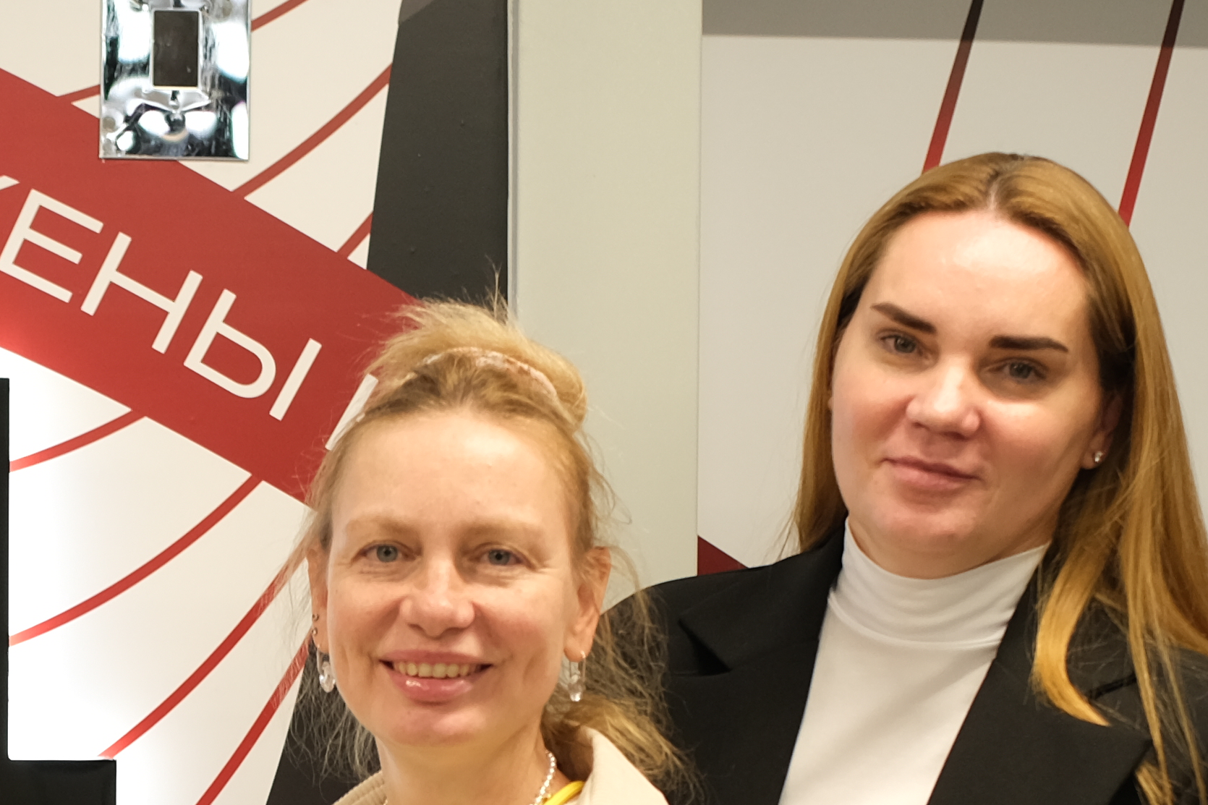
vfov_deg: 9.5
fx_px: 4764
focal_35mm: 142
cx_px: -163
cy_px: 1016
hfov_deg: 14.1
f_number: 1.7
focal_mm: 25
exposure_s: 1/180
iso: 320
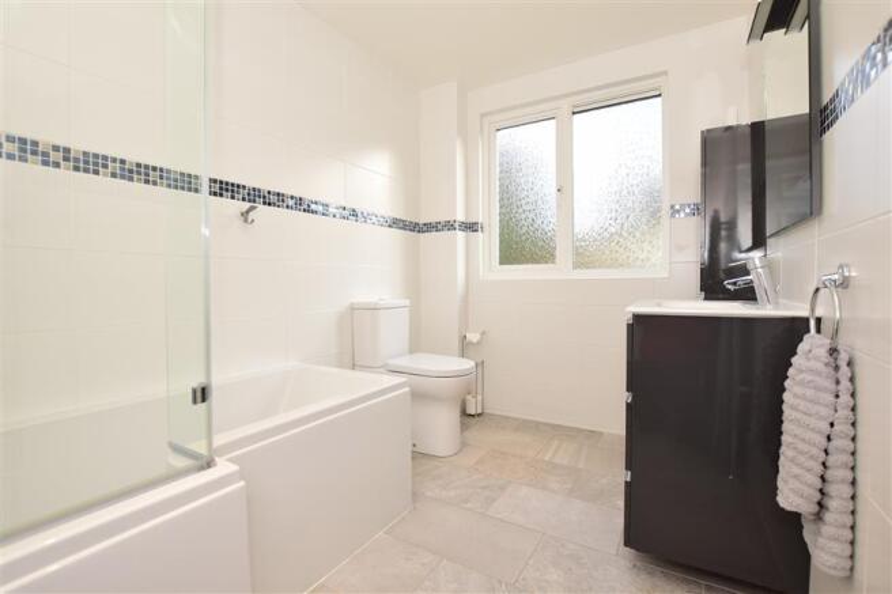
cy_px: 297
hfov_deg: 100.4
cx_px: 446
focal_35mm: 15
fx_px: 372
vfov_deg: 77.3
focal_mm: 10
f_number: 5.6
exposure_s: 1/125
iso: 400
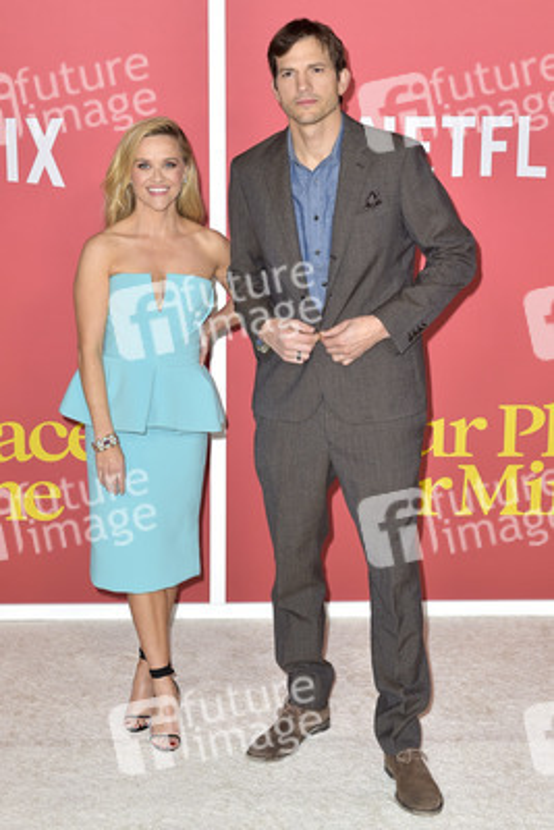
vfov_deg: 41.1
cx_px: 277
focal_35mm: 48
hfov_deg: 28.1
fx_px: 1107
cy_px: 415
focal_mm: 48
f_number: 6.3
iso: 640
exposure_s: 1/250
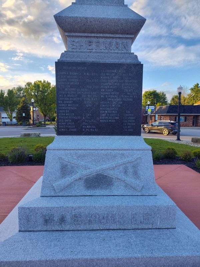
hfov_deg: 58.9
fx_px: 177
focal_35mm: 23
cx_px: 100
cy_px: 134
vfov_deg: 73.9
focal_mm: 5.56
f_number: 1.8
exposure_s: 1/310
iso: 100
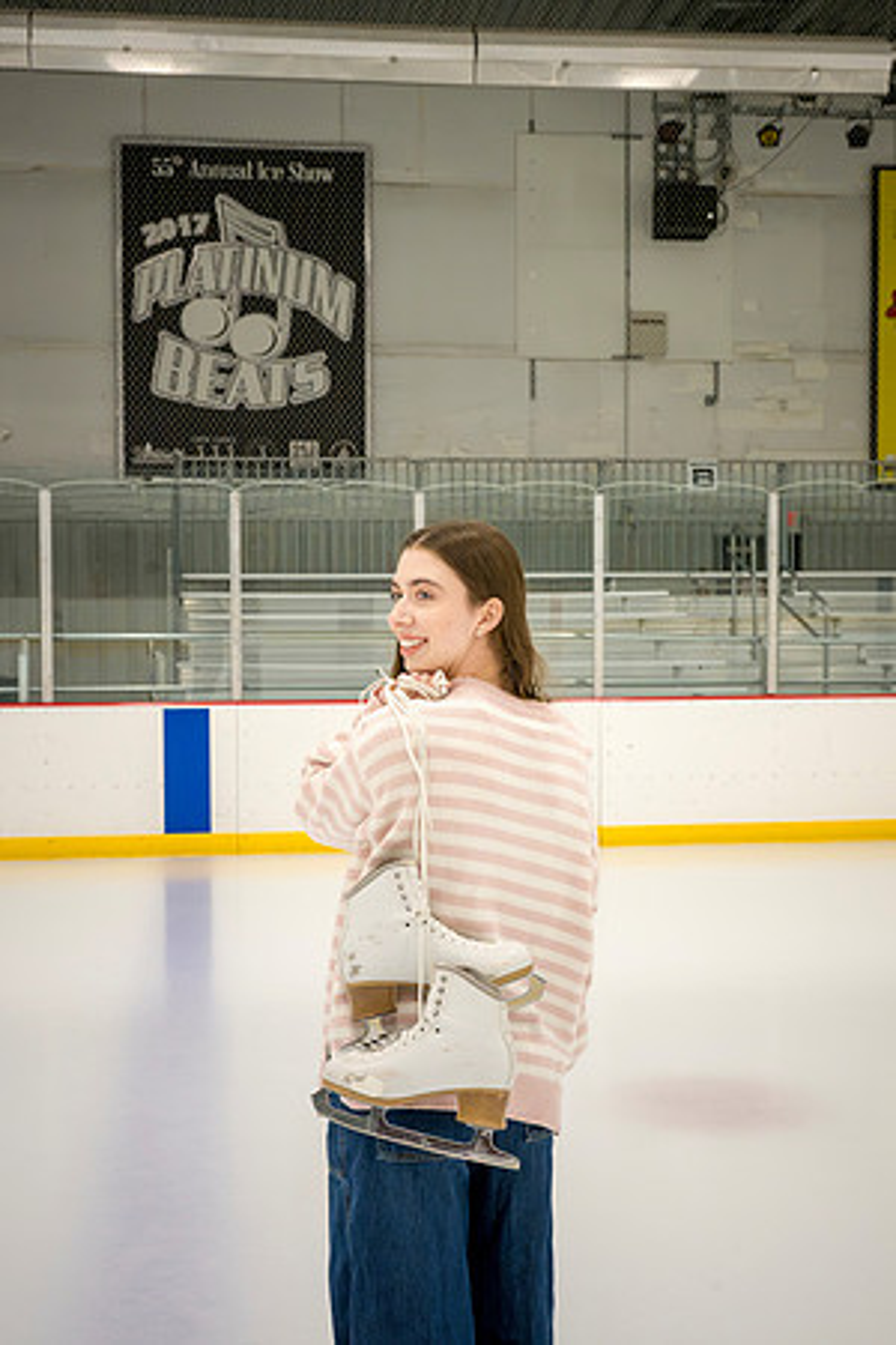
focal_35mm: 43
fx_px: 1605
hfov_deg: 31.2
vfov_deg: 45.4
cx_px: 448
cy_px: 672
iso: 3200
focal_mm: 43
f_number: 8
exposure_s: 1/400
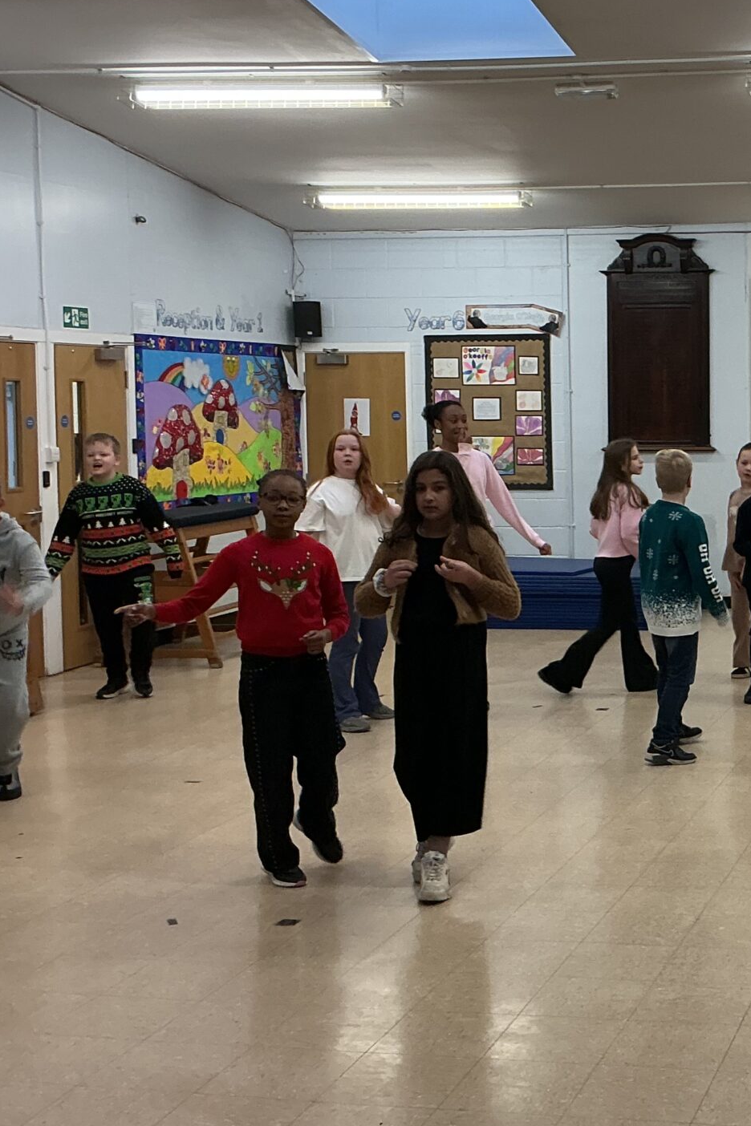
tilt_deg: -3.5
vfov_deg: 36.2
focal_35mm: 55
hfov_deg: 23.3
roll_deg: +1.9
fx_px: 1721
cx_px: 794
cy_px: 504
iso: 64
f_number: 1.8
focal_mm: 3
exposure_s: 1/100
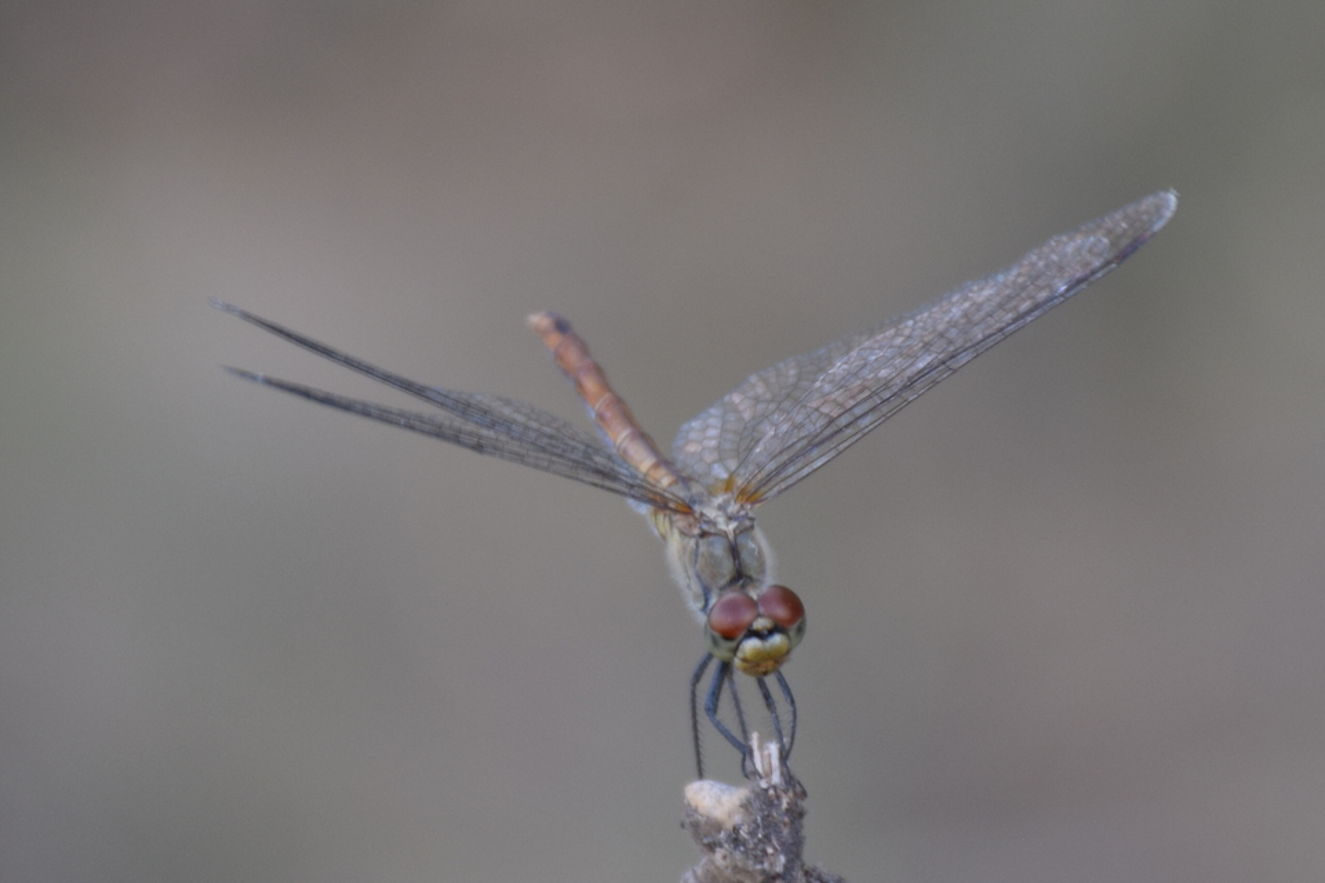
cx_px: 662
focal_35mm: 210
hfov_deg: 9.8
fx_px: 7726
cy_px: 442
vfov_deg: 6.5
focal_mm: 140
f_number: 5.6
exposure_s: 1/50
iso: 320
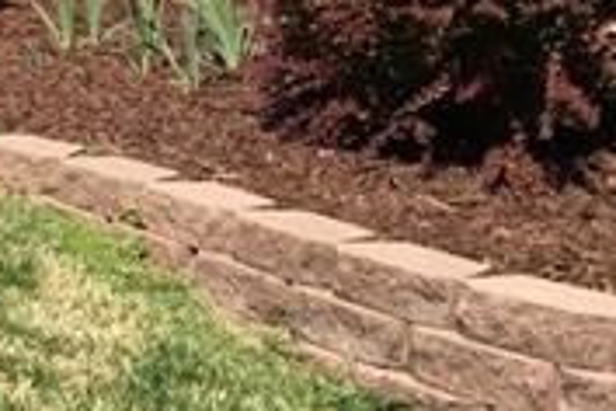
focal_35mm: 109
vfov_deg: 12.2
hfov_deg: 17.1
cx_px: -275
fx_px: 1865
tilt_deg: +0.2
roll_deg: -1.3
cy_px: -139
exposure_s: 1/1183
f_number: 2.2
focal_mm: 4.15
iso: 25
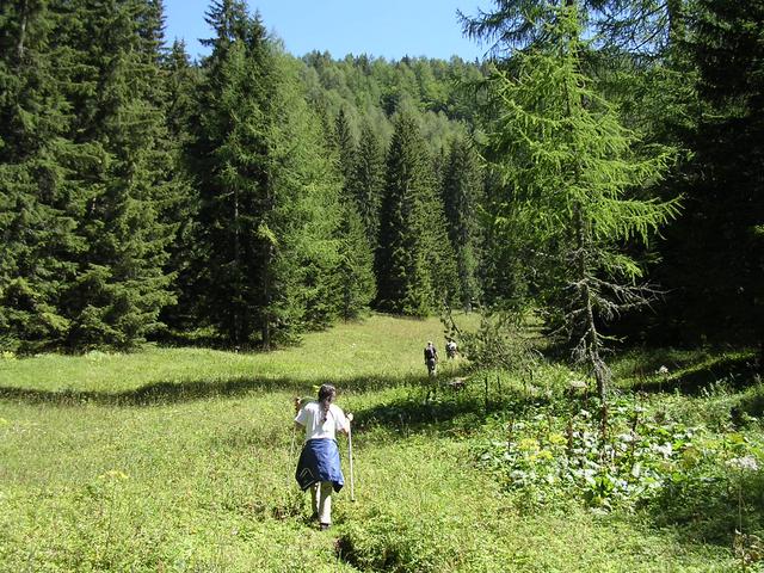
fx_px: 839
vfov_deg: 37.7
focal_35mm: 38
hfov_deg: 49.0
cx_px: 382
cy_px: 286
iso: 100
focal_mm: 5.8
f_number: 2.8
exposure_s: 1/338
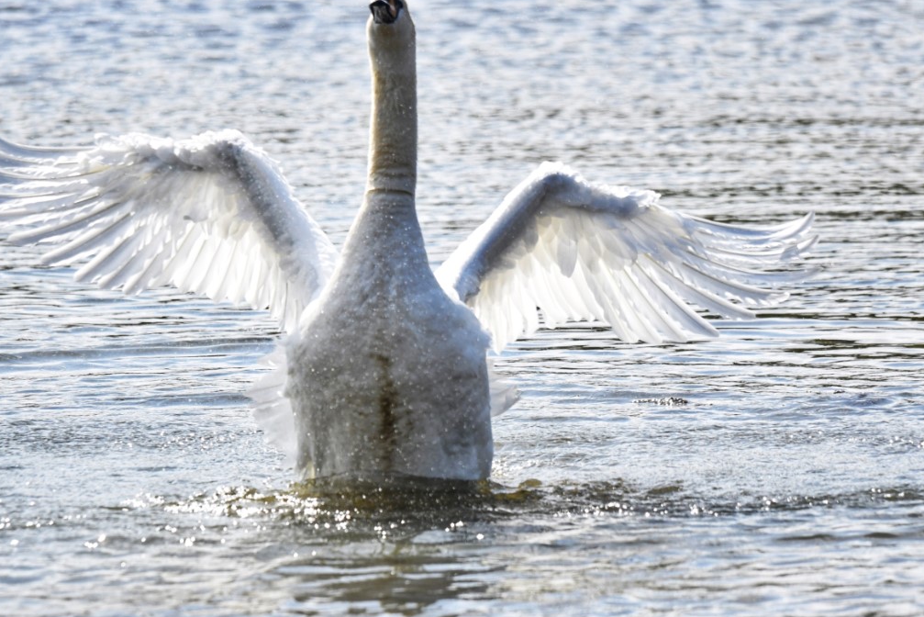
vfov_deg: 2.6
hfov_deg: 3.8
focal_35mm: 536
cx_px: 396
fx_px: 13760
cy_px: 334
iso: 800
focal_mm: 300
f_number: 5.6
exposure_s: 1/5000
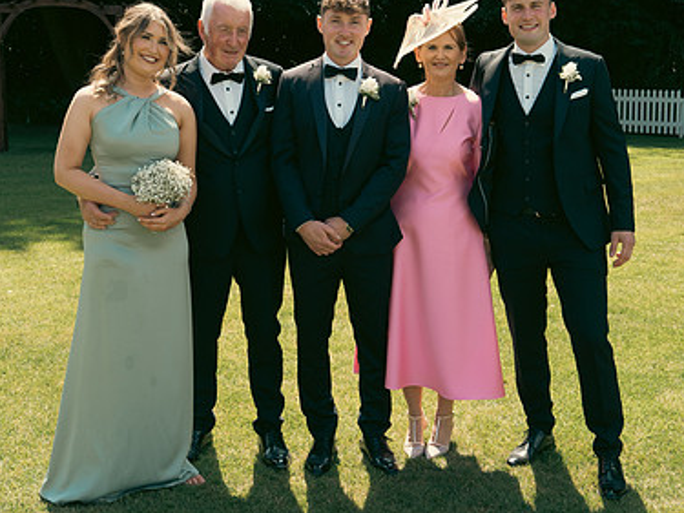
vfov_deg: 26.5
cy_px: 213
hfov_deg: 34.9
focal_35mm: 55
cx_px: 365
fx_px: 1086
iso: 640
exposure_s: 1/640
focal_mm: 37
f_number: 7.1
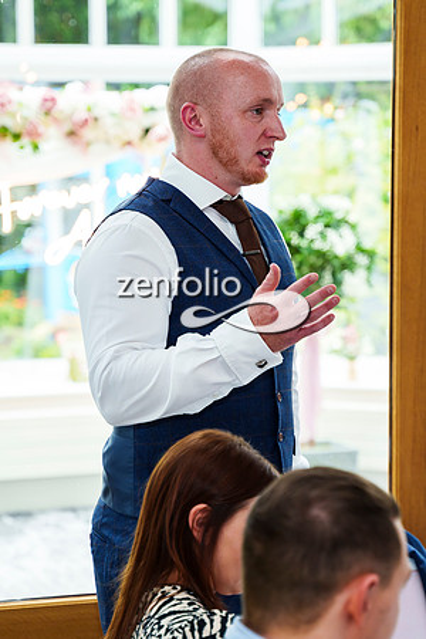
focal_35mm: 113
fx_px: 1999
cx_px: 218
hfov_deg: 12.2
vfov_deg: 18.2
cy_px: 310
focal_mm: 72
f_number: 3.5
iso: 800
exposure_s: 1/250
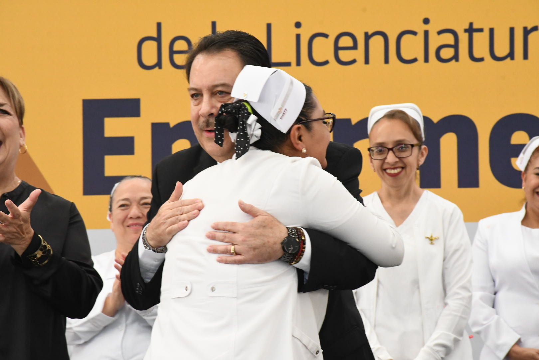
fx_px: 2515
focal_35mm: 168
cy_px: 180
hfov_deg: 12.2
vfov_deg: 8.2
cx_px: 270
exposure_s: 1/125
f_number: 13
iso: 4000
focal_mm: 112
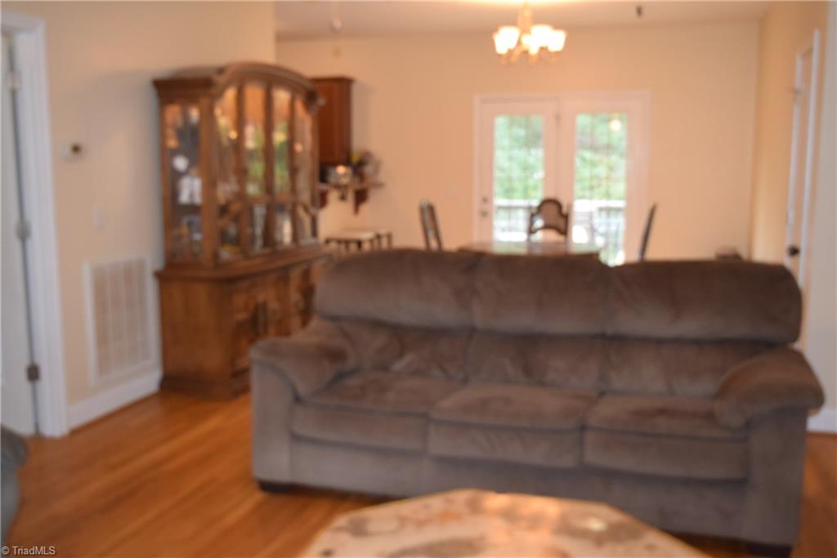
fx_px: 837
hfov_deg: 53.1
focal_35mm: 36
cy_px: 279
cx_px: 418
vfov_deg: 36.9
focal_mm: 24
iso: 800
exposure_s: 1/60
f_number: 4
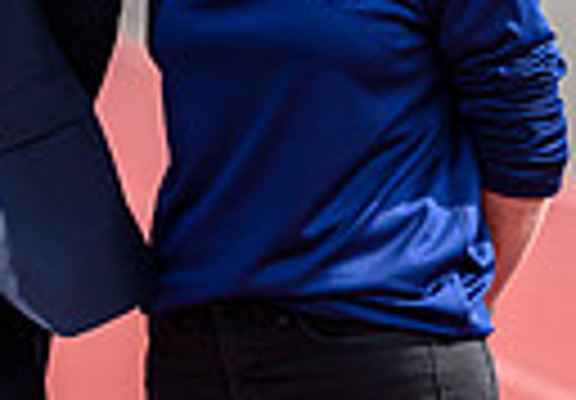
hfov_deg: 3.2
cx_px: -606
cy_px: -263
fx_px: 10198
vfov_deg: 2.2
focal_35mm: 629
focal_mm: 135
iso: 500
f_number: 3.5
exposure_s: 1/3200
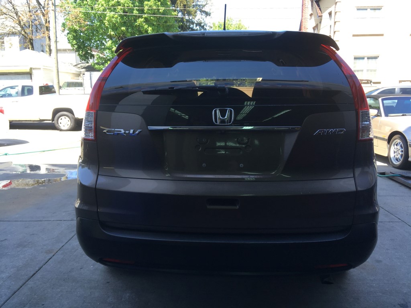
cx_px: 206
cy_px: 154
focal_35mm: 29
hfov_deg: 61.7
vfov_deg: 48.2
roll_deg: +2.2
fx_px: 344
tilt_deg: -8.6
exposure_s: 1/185
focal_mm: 4.15
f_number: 2.2
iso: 25
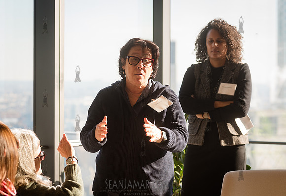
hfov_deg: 16.7
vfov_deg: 11.4
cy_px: 97
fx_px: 977
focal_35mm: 122
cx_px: 151
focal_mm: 112
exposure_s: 1/400
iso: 500
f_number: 5.6
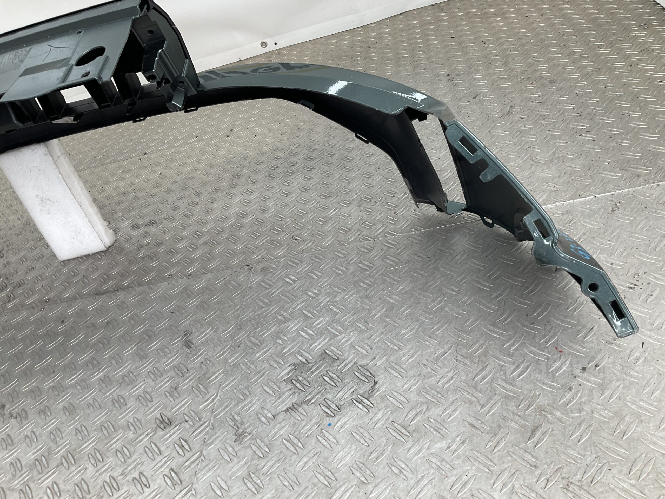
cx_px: 332
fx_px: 557
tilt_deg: -37.3
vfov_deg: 48.2
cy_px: 250
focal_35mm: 29
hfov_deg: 61.7
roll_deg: +21.5
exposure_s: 1/120
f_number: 1.8
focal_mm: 3
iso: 20
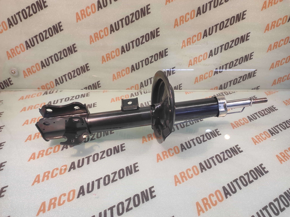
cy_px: 108
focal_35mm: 17
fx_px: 142
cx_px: 145
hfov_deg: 91.1
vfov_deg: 74.7
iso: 192
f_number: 1.79
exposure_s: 1/33
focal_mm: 4.74
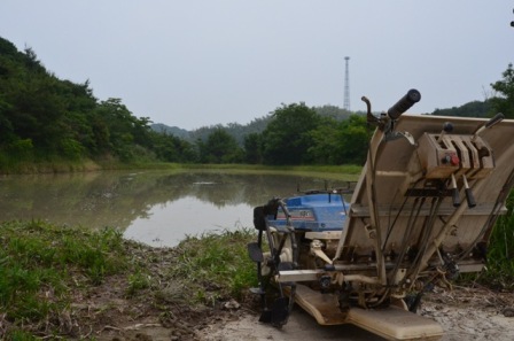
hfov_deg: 49.6
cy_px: 170
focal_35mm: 39
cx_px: 257
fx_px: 556
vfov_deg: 34.1
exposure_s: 1/500
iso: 1000
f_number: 11
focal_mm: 26
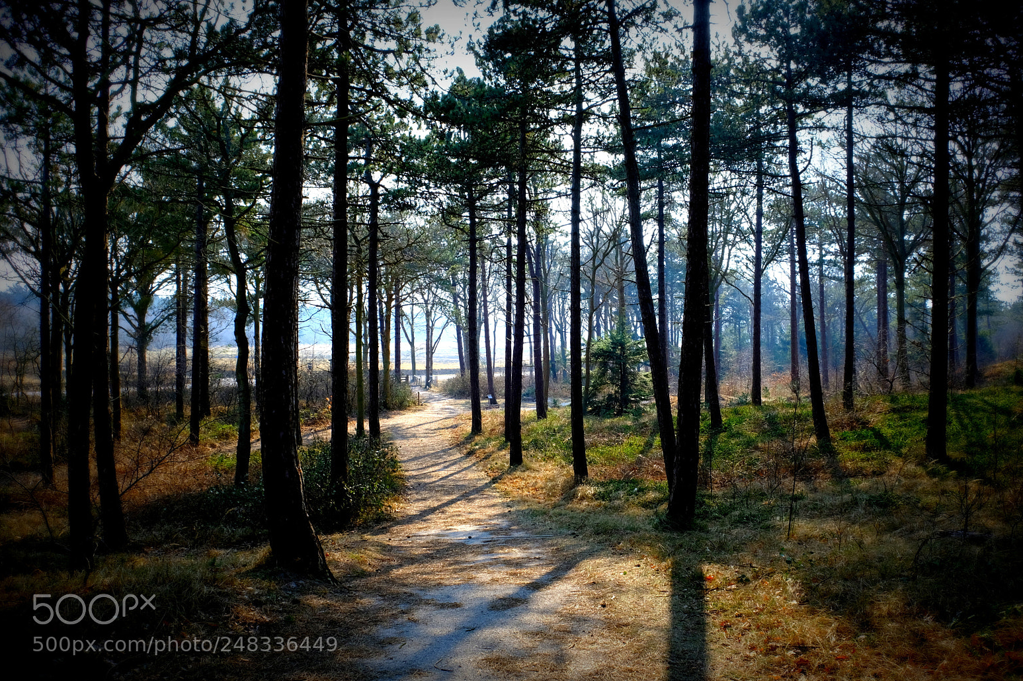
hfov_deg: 61.9
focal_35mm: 30
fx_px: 852
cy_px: 344
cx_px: 520
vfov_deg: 43.6
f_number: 8
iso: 200
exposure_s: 1/100
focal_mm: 19.6
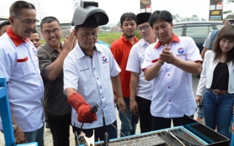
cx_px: 119
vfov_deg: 40.5
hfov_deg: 61.2
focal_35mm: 31
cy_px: 81
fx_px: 198
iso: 100
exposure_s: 1/200
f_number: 7.1
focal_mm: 18
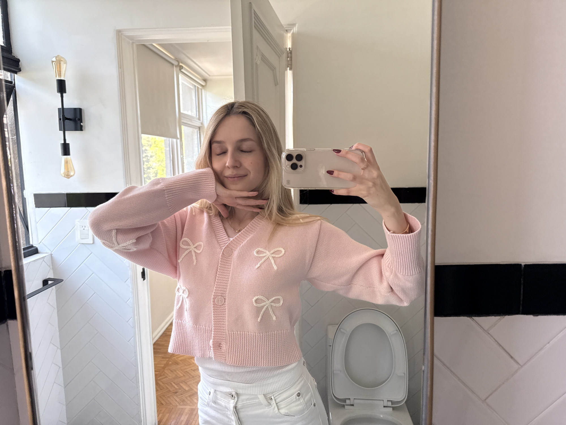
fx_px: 392
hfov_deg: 71.6
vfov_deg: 56.8
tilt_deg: -9.1
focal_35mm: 24
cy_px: 212
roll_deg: +0.4
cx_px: 283
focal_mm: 6.76
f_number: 1.78
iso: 160
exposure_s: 1/121
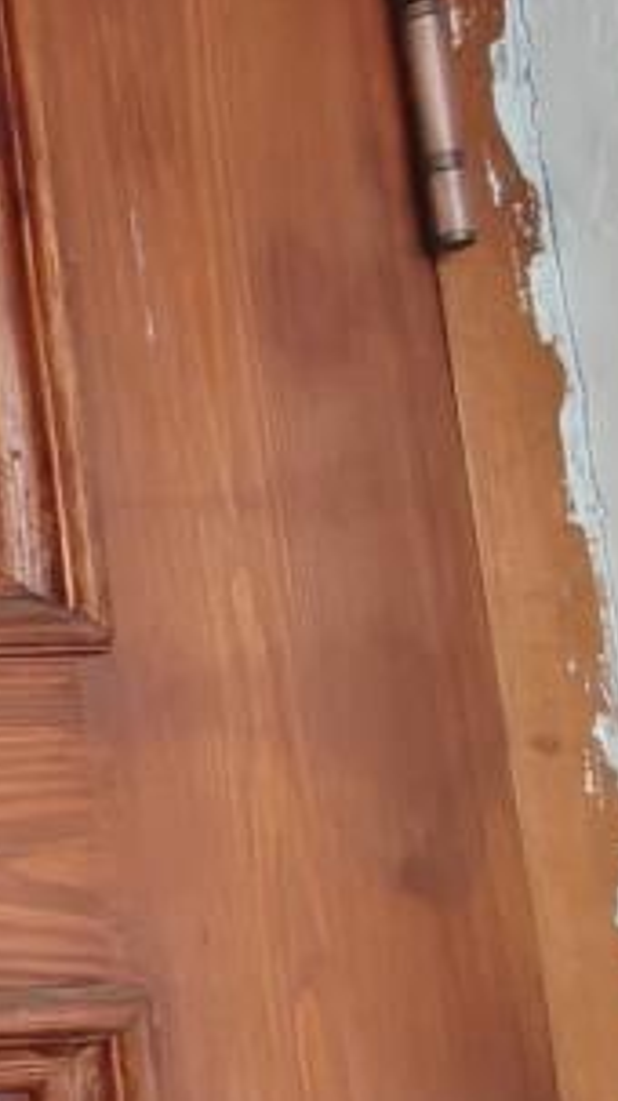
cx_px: -843
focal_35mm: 59
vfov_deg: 35.3
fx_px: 1722
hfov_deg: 14.2
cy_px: 683
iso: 640
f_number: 2.2
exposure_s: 1/25
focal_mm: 1.96
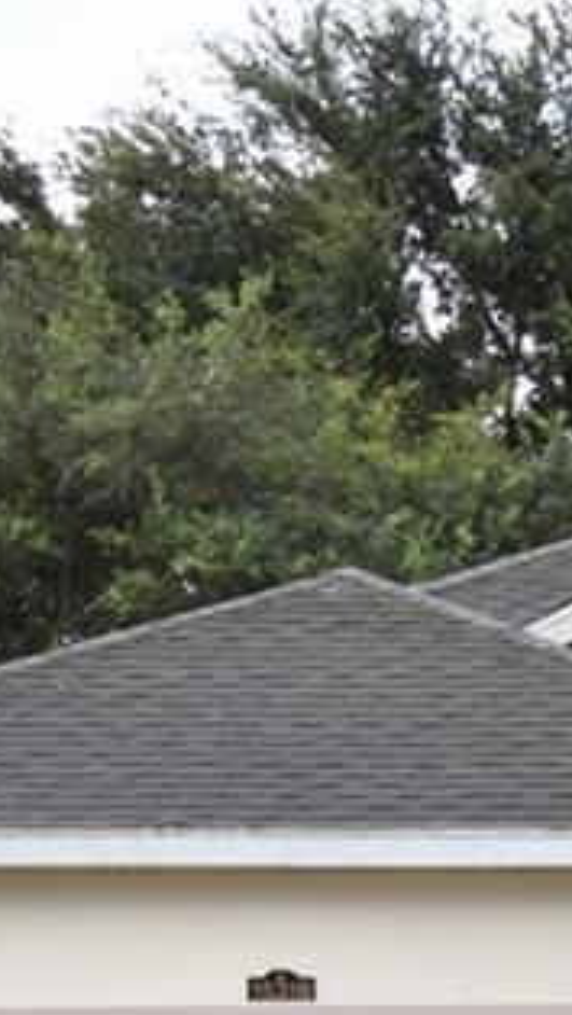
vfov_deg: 12.8
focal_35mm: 160
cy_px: 1461
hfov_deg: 7.3
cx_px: 1170
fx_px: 4307
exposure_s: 1/250
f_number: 6.3
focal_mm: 20
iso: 200
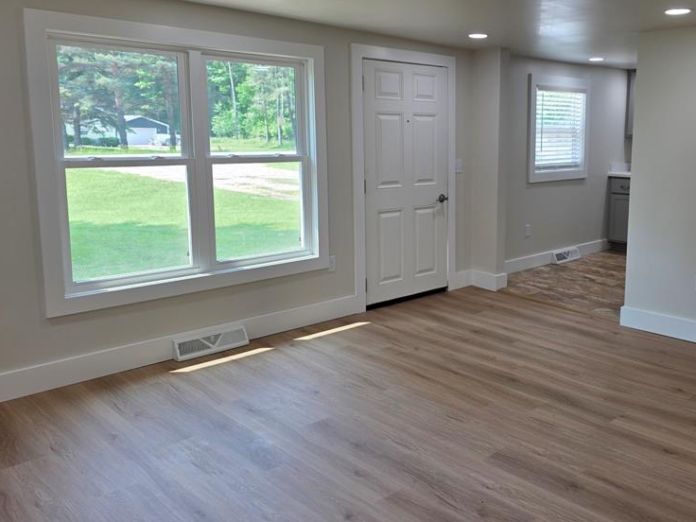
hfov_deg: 56.0
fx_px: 643
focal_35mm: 32
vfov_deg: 44.0
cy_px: 218
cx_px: 443
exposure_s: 1/120
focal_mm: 6.3
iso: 25
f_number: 1.7
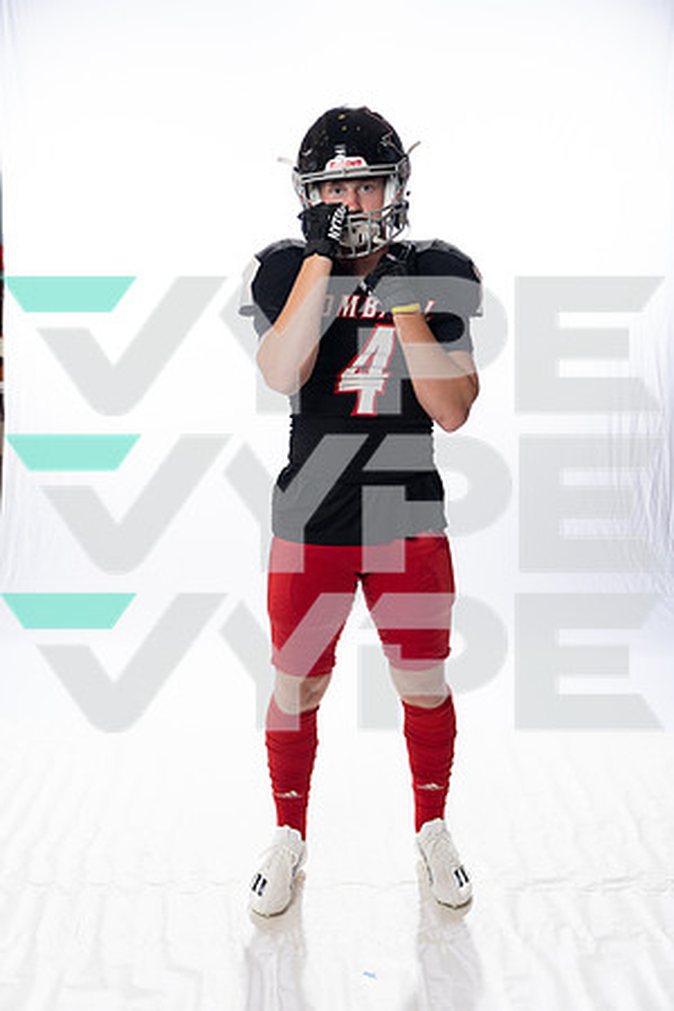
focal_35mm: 42
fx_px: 1179
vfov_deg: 46.4
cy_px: 506
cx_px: 337
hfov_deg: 31.9
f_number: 4
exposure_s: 1/250
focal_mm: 42
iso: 400
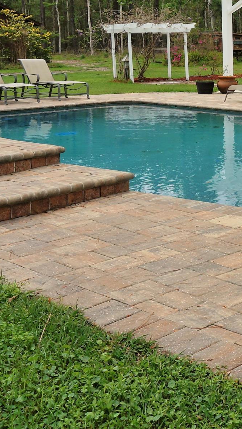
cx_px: 374
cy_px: 76
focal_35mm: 63
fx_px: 718
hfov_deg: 17.1
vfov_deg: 32.3
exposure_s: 1/100
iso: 100
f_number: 13
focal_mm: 16
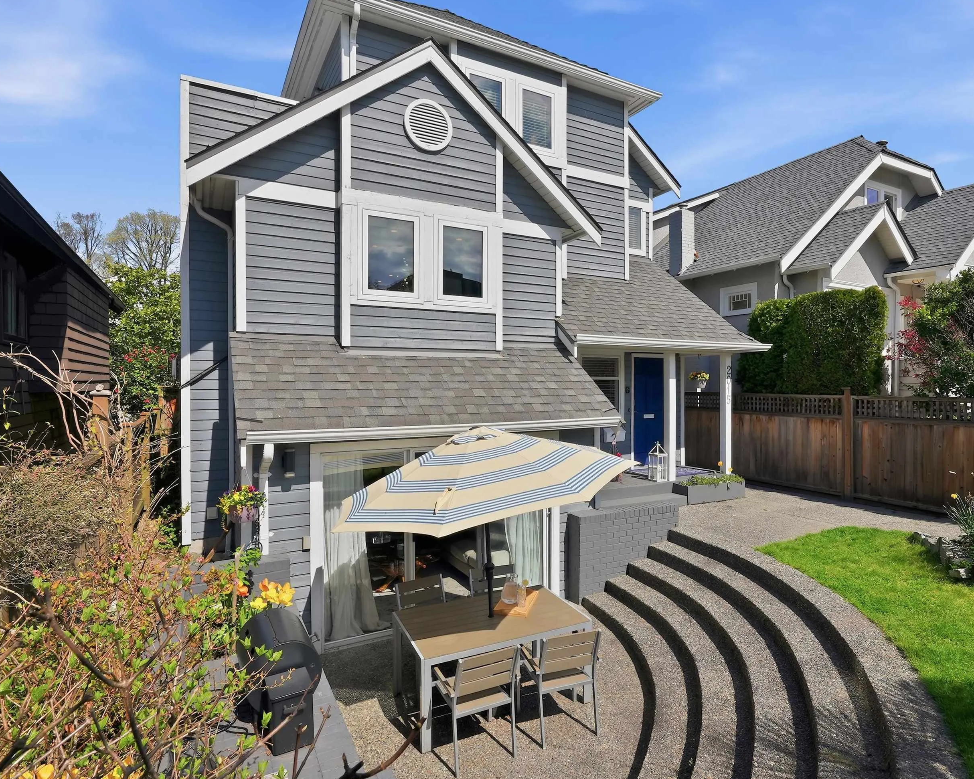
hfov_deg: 83.1
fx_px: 548
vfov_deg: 70.8
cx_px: 527
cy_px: 384
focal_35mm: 19
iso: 40
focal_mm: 16
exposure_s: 1/100
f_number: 14
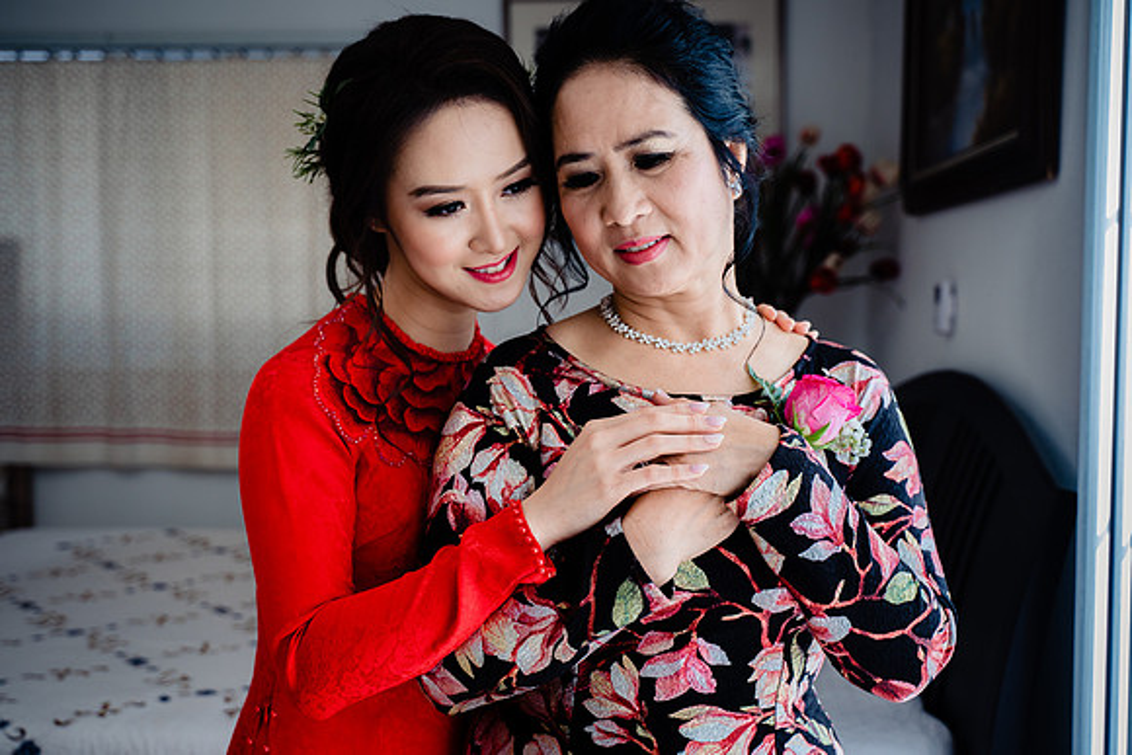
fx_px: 1321
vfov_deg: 31.9
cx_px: 566
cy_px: 378
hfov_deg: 46.4
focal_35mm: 42
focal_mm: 42
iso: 250
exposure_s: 1/200
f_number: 3.5
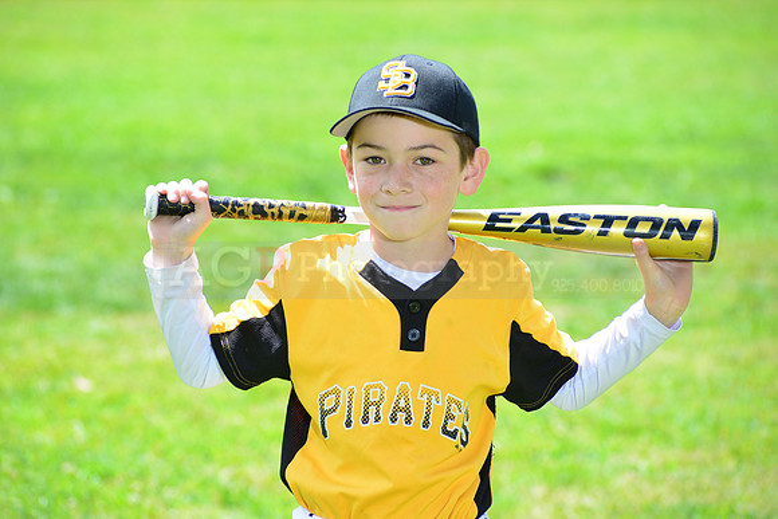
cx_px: 389
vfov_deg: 6.9
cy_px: 260
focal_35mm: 200
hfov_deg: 10.3
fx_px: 4323
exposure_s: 1/200
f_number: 8
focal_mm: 200
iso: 200
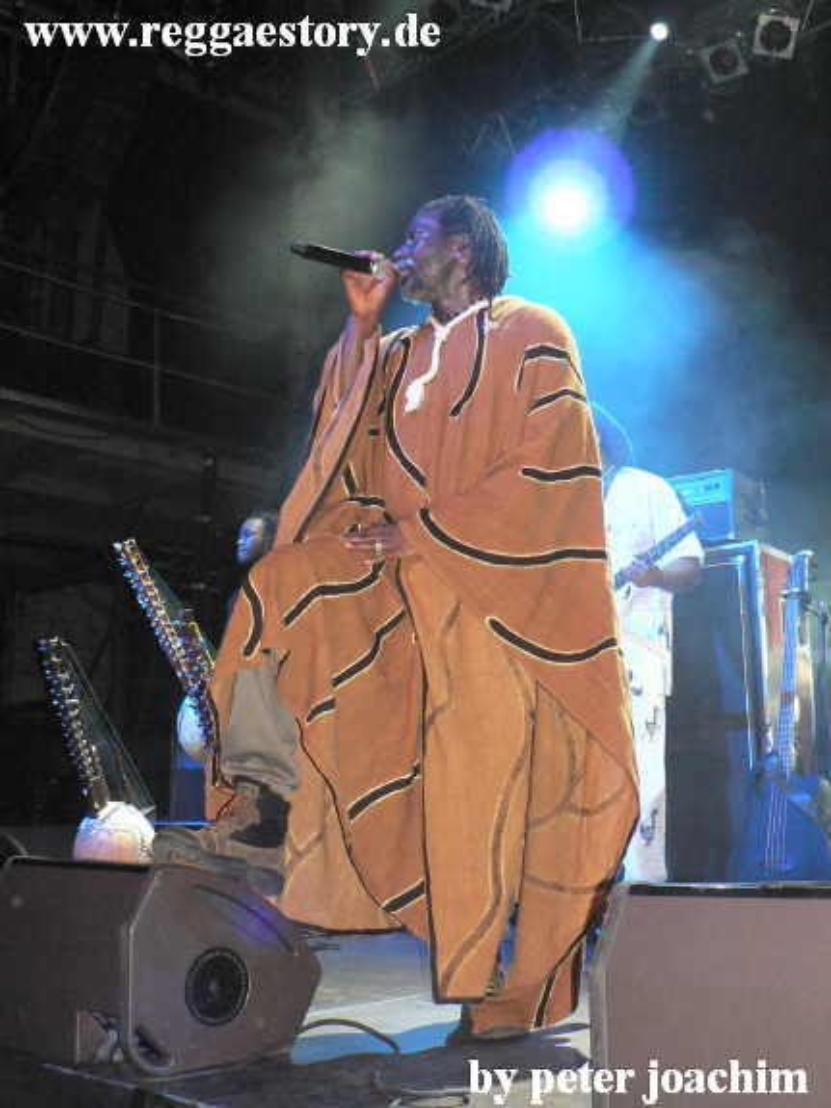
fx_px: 1121
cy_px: 554
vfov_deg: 52.6
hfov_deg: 40.7
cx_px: 416
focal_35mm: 35
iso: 400
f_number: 2.8
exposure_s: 1/60
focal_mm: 6
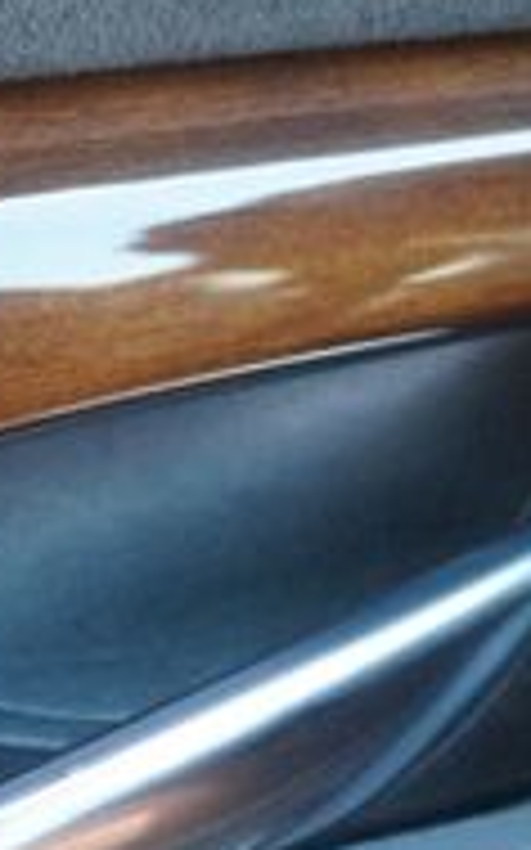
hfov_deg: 9.4
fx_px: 3238
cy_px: 144
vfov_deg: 14.9
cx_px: 436
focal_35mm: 140
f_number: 4.5
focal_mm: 27
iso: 2500
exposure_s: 1/60
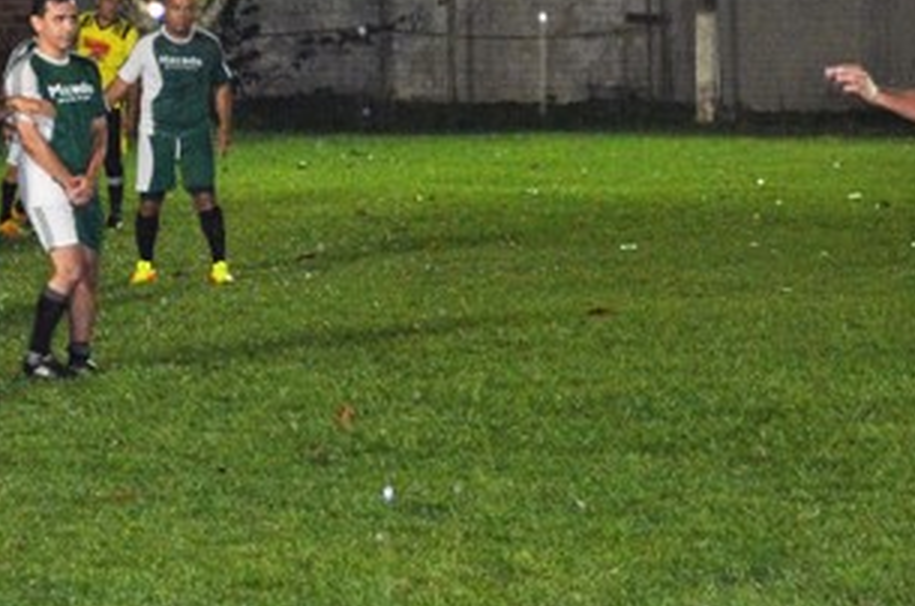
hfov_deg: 11.9
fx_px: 4389
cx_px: 507
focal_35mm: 173
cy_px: 237
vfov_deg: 7.9
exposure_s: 1/60
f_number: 5.6
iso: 3200
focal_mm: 55
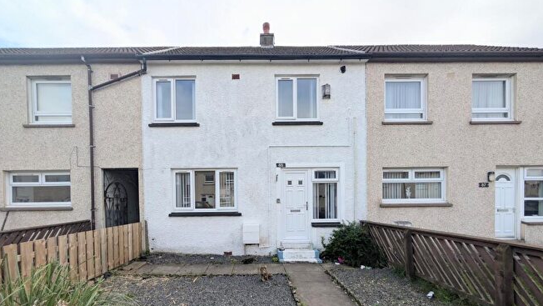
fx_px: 202
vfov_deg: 72.3
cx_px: 255
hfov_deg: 106.7
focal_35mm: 14
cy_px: 202
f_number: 1.7
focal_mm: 2.02
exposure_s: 1/1748
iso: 53
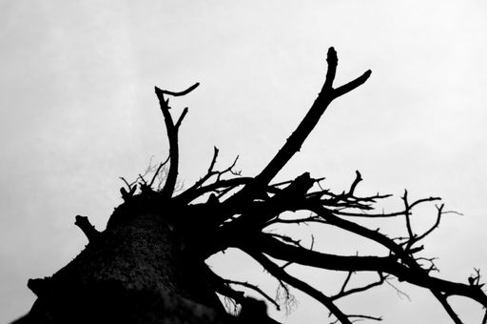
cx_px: 244
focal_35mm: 42
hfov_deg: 46.5
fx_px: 567
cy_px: 162
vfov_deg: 31.8
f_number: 5.6
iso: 100
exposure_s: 1/160
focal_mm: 28
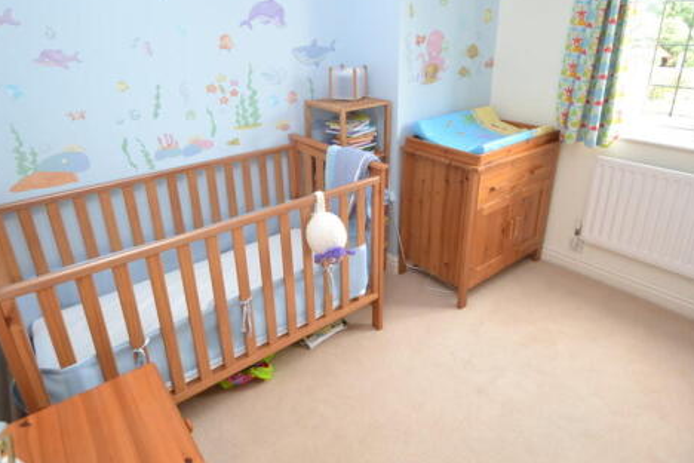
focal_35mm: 21
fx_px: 405
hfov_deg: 81.2
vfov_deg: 59.0
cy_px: 183
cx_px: 358
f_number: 4
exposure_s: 1/60
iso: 400
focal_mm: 10
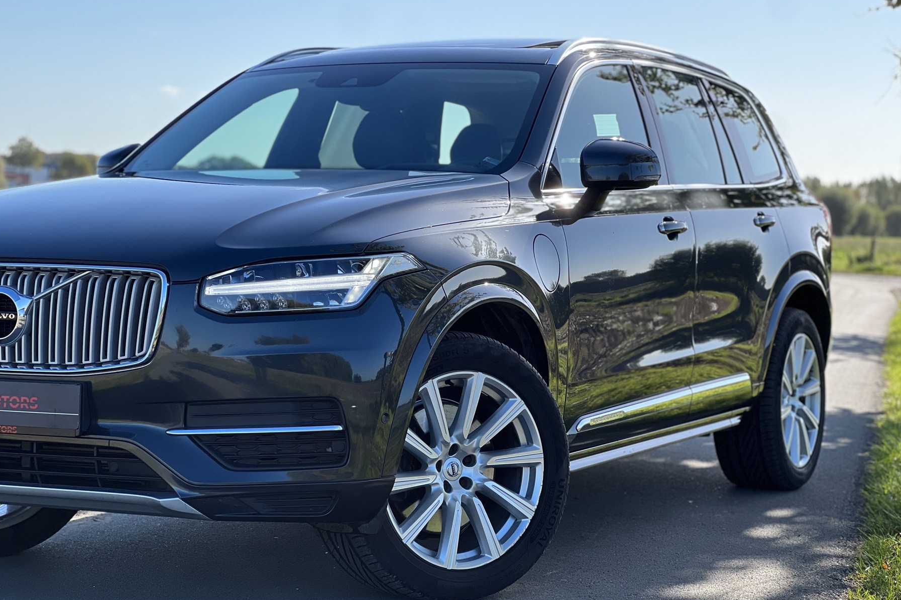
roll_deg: -2.2
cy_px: 328
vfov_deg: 16.9
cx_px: 448
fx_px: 2027
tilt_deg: -3.0
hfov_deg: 25.1
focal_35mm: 81
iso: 32
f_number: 2.8
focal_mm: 9
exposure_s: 1/283
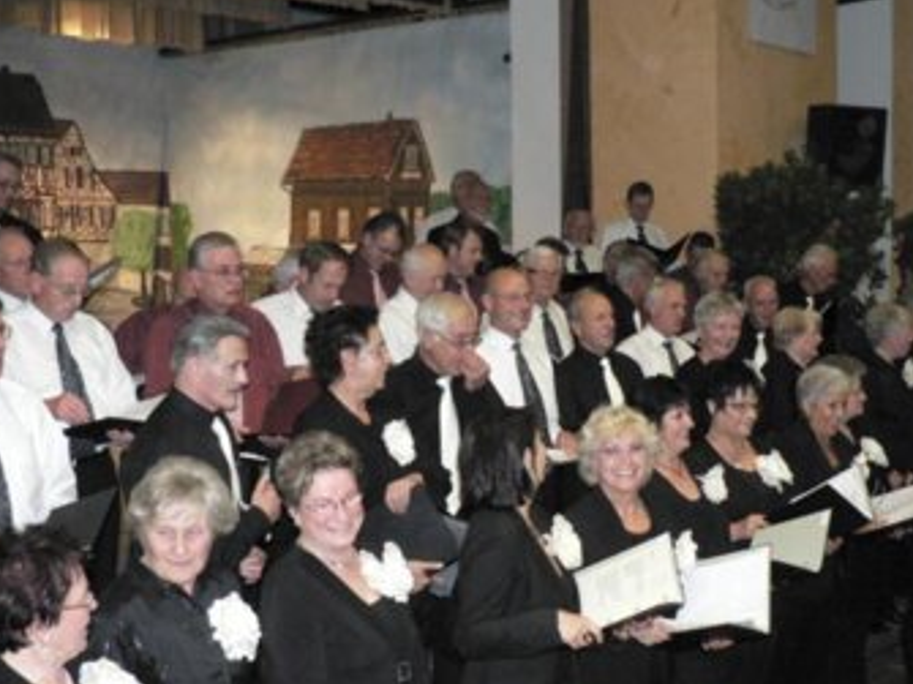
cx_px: 501
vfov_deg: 33.5
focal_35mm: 43
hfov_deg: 43.8
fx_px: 1134
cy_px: 398
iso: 400
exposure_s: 1/60
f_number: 2.8
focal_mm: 6
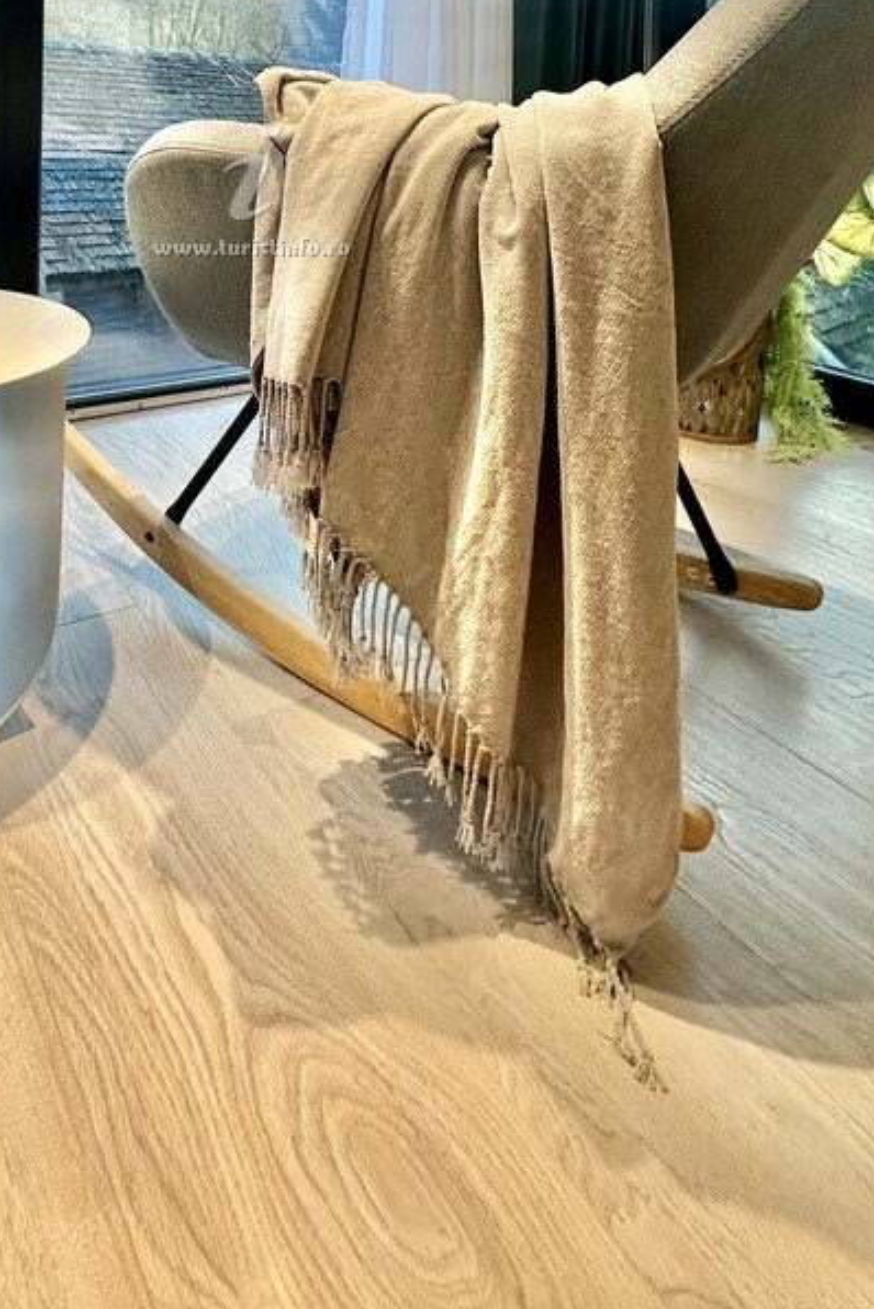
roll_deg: -2.8
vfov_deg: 62.6
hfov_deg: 49.9
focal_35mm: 25
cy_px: 187
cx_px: 253
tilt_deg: -5.8
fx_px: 909
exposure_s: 1/100
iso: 200
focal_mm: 2.22
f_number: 2.2
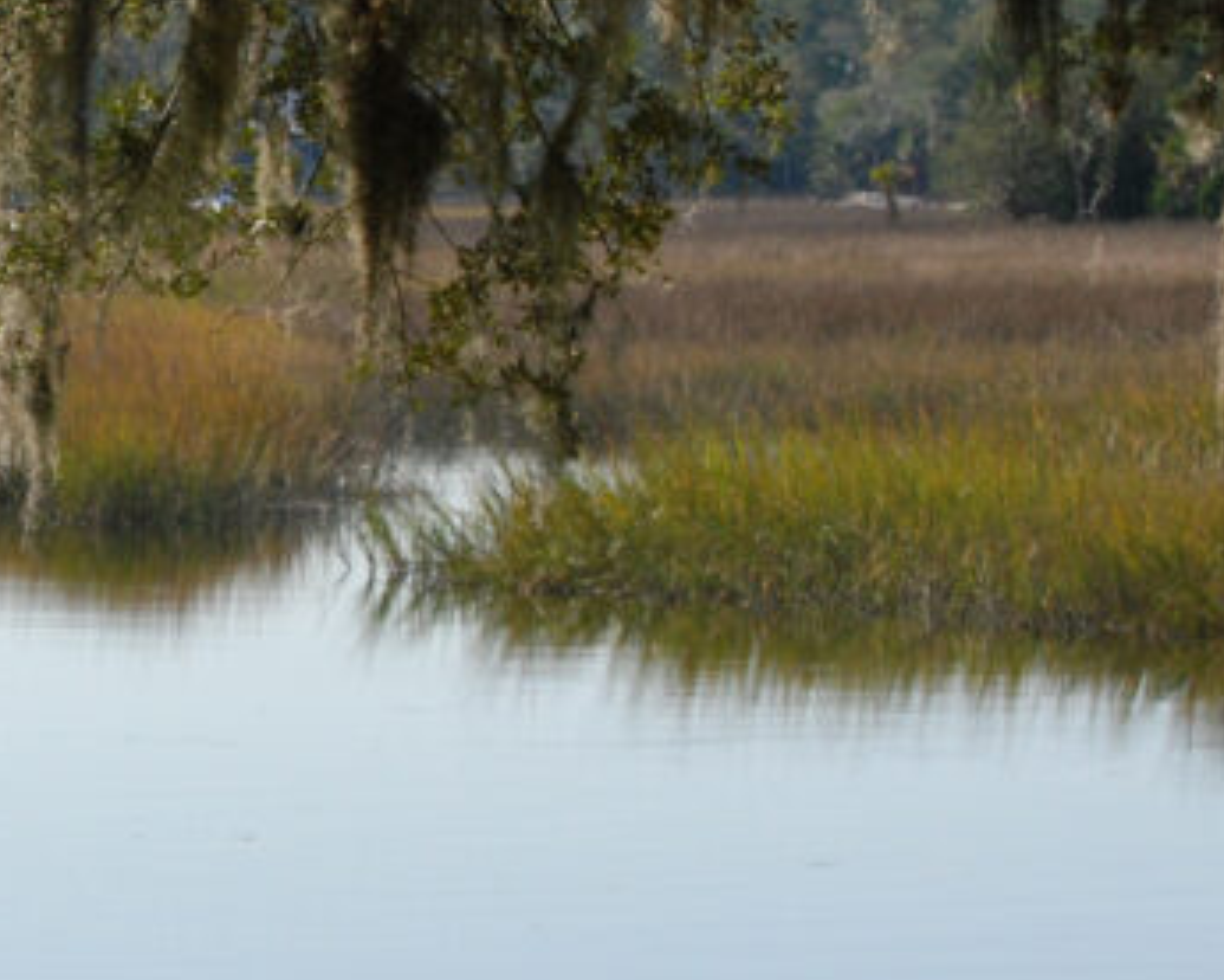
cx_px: -273
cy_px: 350
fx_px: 10614
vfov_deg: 5.3
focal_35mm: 293
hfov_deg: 6.6
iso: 400
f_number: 8
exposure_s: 1/1000
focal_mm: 70
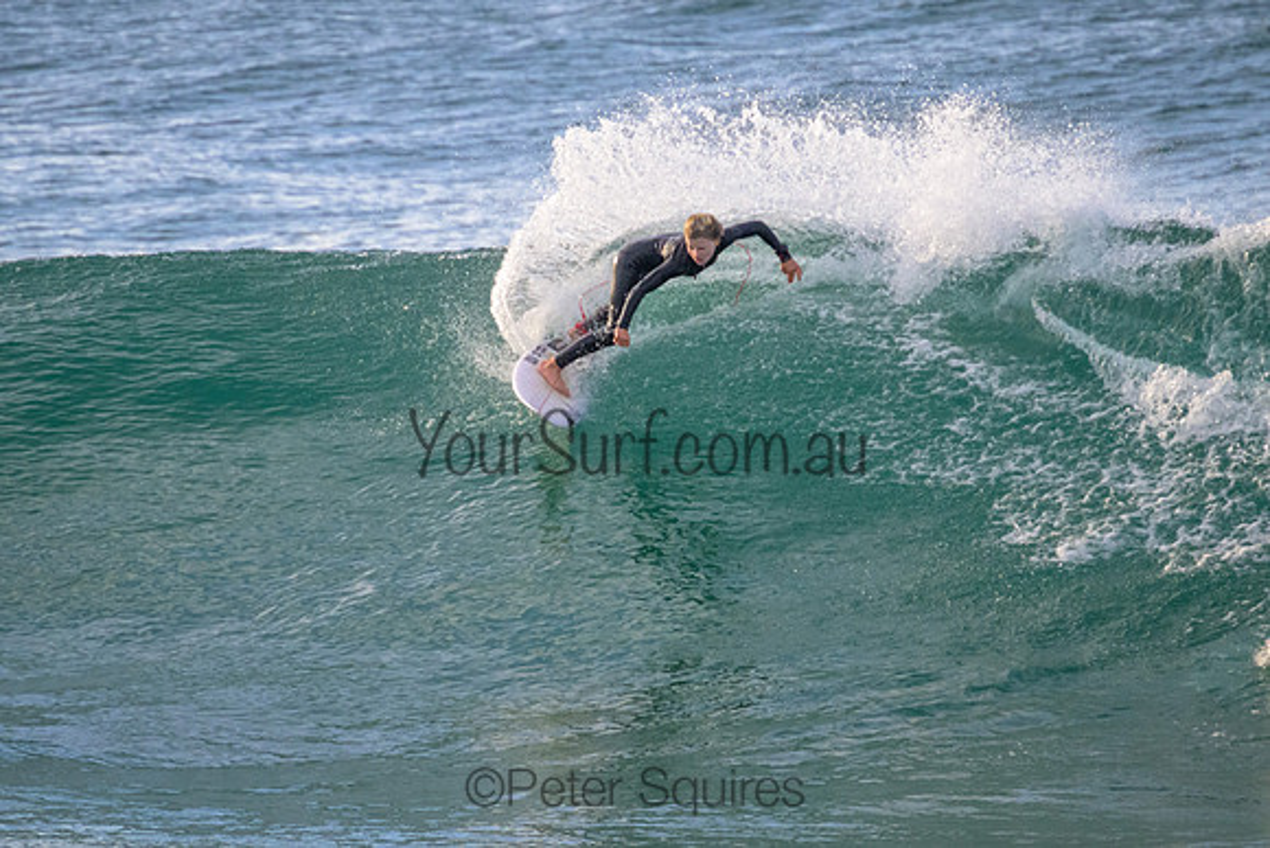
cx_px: 576
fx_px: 32877
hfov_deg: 2.2
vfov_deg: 1.5
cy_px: 393
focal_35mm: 932
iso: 4000
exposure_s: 1/1600
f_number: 11
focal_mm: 800
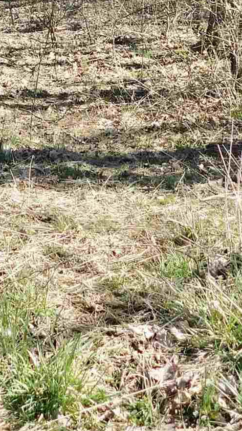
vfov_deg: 21.3
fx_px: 1085
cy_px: -44
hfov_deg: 12.6
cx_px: 19
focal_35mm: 95
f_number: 3.1
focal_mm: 4.5
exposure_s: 1/500
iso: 125
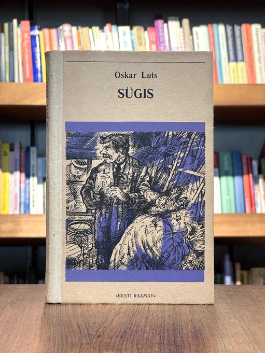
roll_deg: -0.7
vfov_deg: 25.3
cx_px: 132
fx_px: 786
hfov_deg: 19.1
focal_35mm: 77
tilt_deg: +0.8
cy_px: 176
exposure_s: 1/64
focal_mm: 9
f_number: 2.8
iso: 250
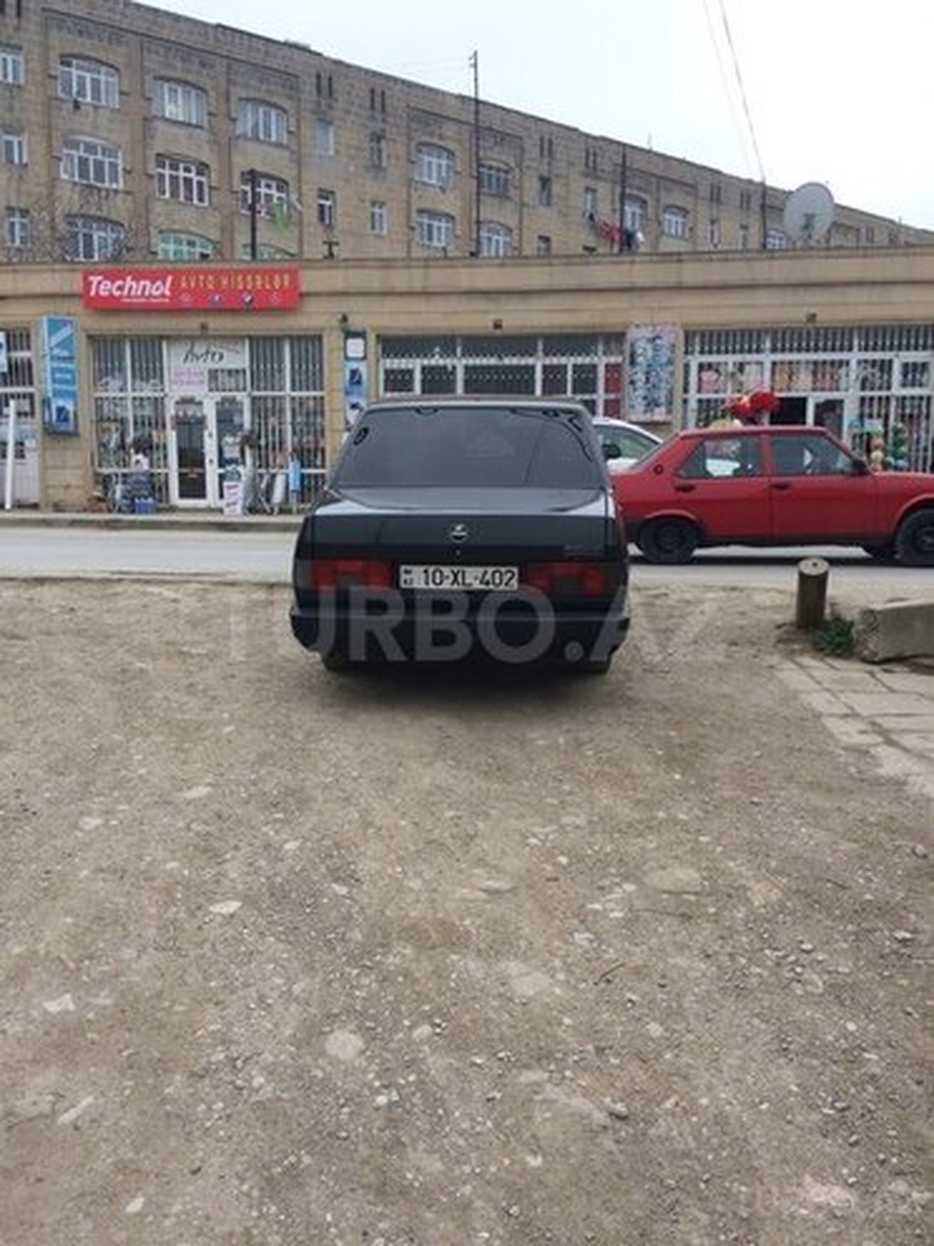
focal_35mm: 29
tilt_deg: -8.0
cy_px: 623
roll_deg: +0.9
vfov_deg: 61.7
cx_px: 467
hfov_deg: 48.2
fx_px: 1043
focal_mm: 4.15
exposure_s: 1/586
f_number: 2.2
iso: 32
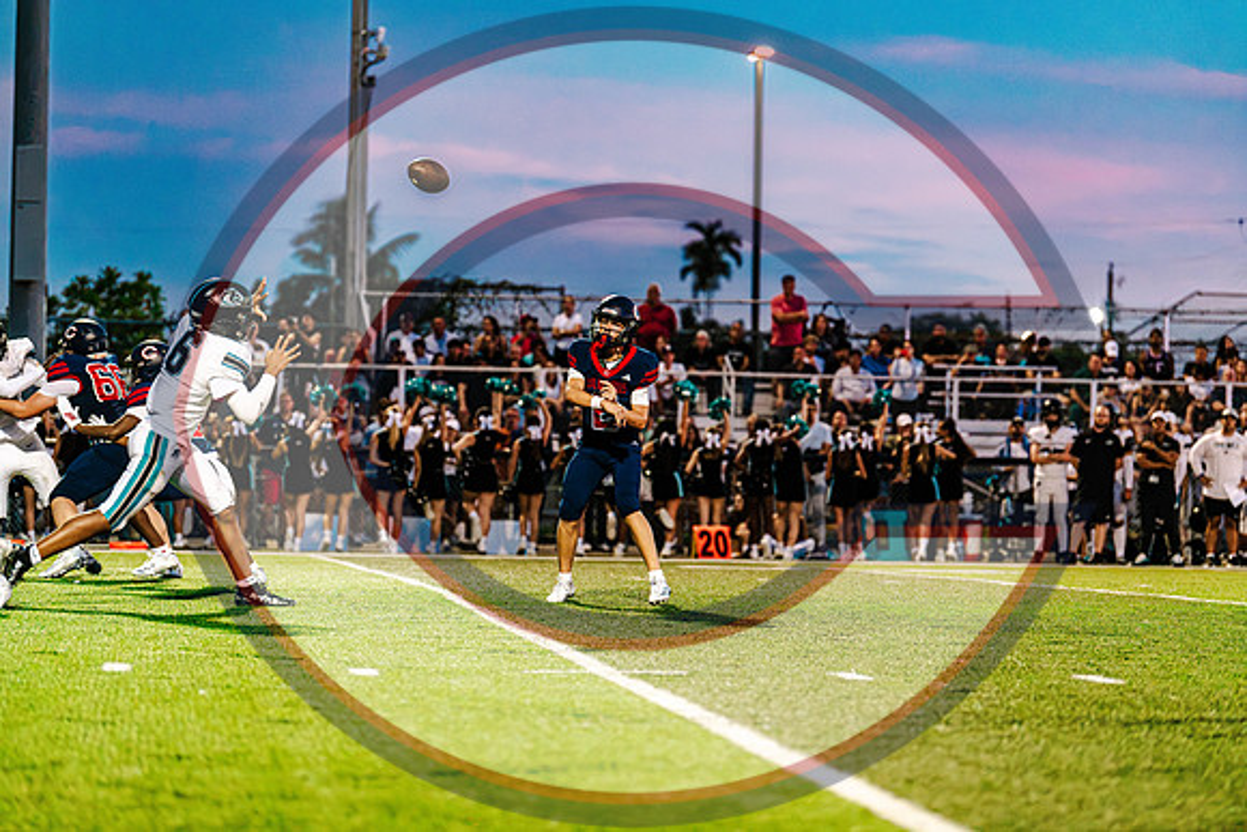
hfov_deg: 15.2
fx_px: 4677
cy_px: 416
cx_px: 624
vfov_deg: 10.2
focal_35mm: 135
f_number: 2.8
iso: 8000
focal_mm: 135
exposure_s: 1/1000
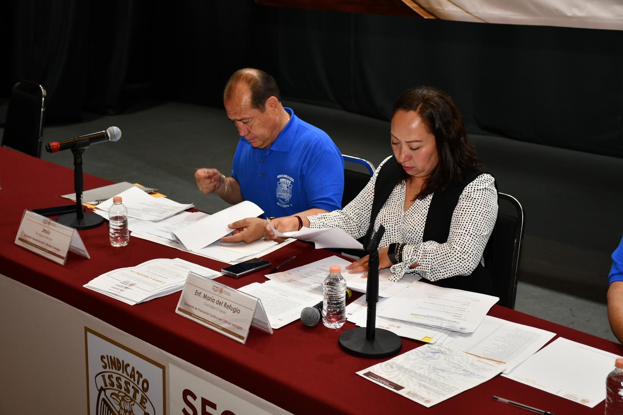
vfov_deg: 26.0
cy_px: 208
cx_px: 312
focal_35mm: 52
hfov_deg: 38.2
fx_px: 900
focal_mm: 35
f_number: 4.2
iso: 720
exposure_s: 1/60
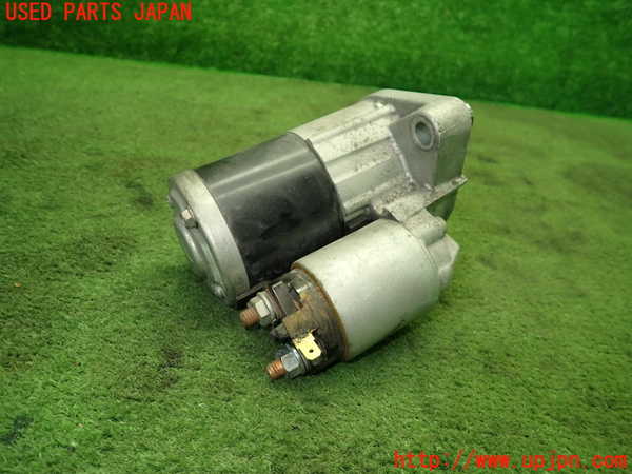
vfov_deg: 54.9
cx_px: 316
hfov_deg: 69.4
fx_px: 456
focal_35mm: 25
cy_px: 237
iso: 200
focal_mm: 4.5
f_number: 2
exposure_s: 1/50
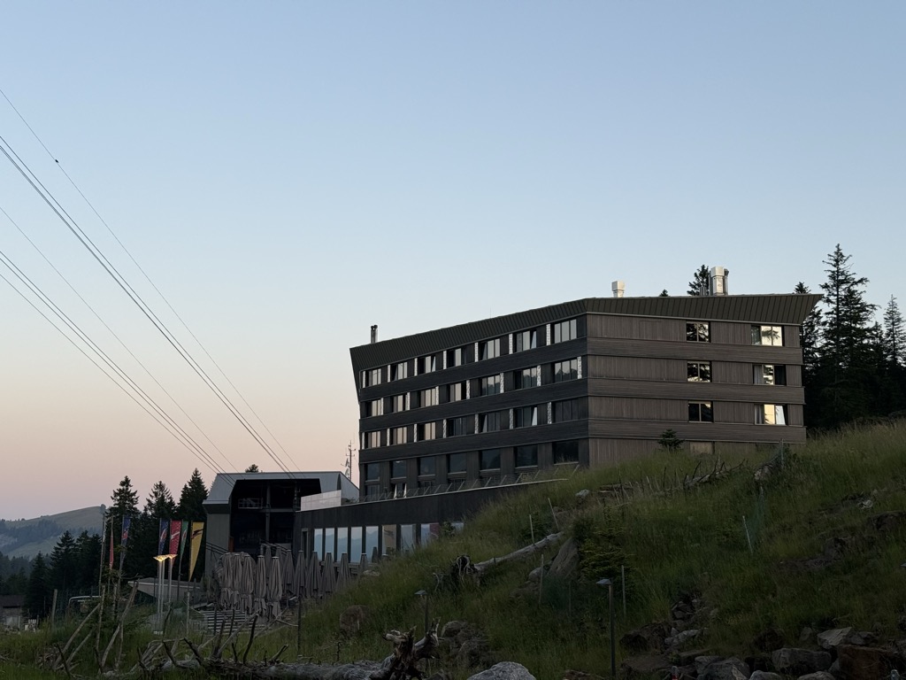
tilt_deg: +10.0
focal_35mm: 48
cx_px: 453
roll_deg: +0.6
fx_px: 1256
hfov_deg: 39.7
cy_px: 340
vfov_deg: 30.3
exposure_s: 1/394
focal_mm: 6.76
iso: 64
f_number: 1.78
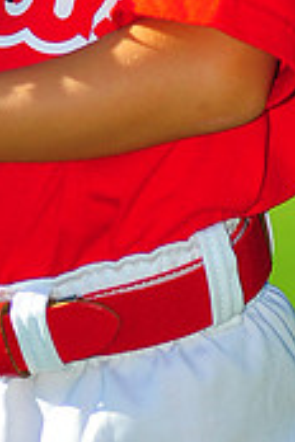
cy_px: -183
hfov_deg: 2.3
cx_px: 41
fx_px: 7374
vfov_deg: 3.4
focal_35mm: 600
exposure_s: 1/1250
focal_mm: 180
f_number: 4
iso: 200
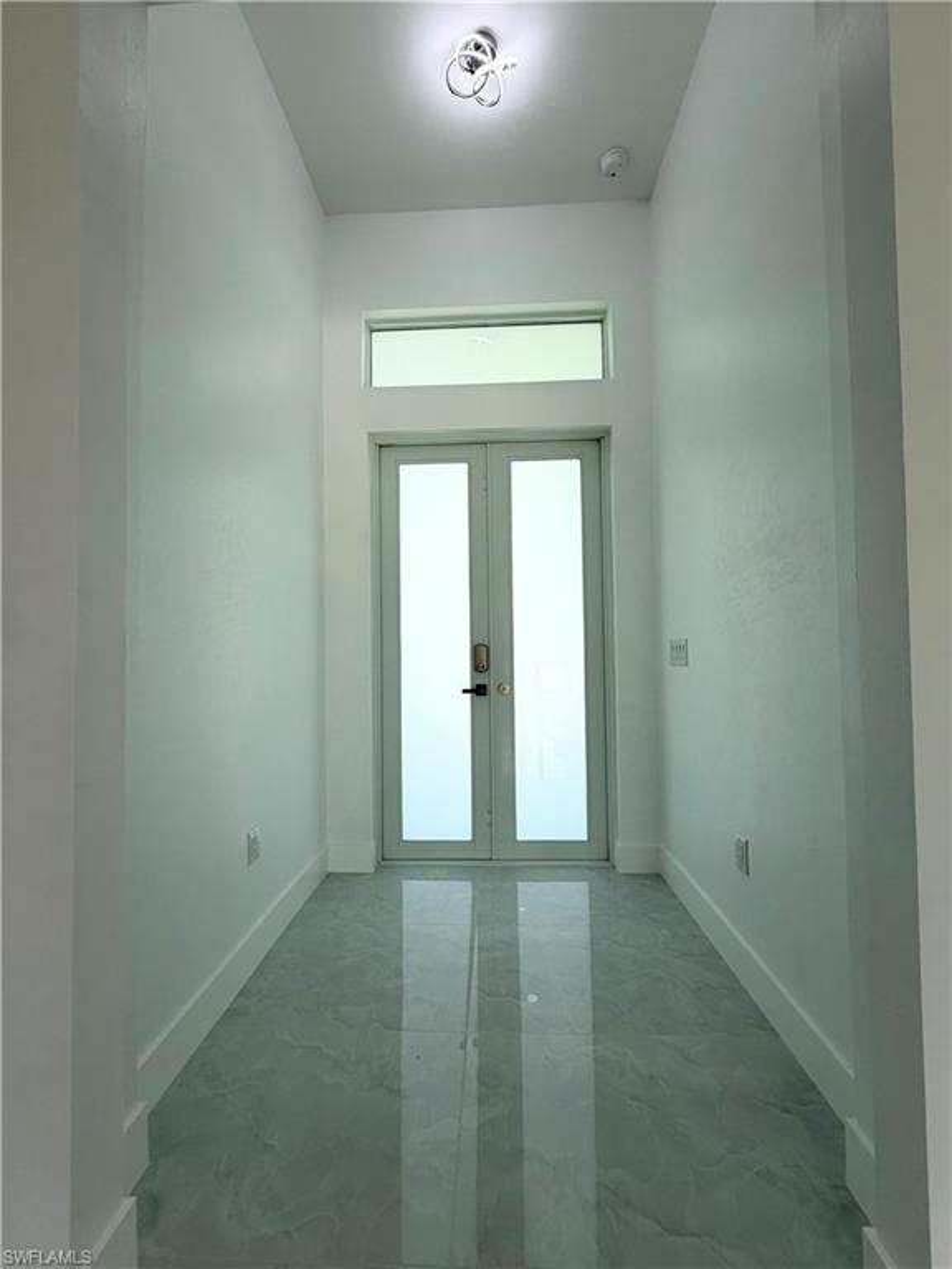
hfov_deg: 85.7
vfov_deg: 102.1
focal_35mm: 14
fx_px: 513
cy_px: 634
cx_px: 476
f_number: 2.2
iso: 40
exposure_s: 1/223
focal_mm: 2.22
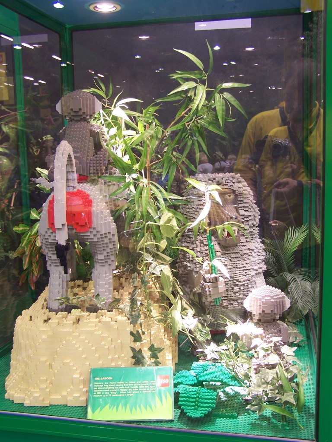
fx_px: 486
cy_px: 221
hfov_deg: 37.7
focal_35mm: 38
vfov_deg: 49.0
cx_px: 166
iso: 80
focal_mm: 6.3
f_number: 2.8
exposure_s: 1/2
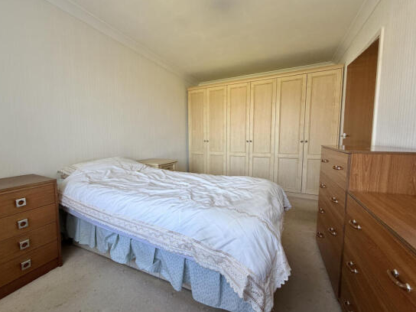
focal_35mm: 15
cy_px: 153
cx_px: 194
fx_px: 180
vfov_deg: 81.7
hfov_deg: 98.0
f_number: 2.2
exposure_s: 1/121
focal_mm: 2.22
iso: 160
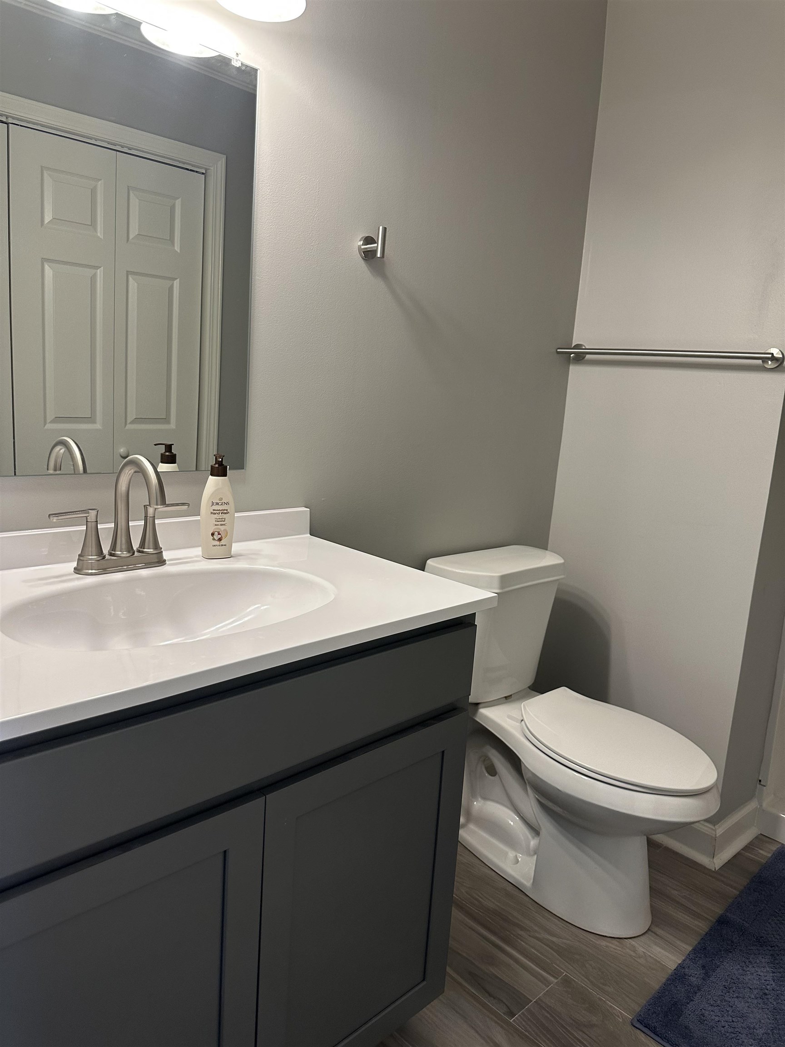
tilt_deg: -8.4
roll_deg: -2.9
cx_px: 392
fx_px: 726
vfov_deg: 71.6
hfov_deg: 56.8
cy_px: 524
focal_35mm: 24
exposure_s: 1/120
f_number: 1.78
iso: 160
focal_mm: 6.86
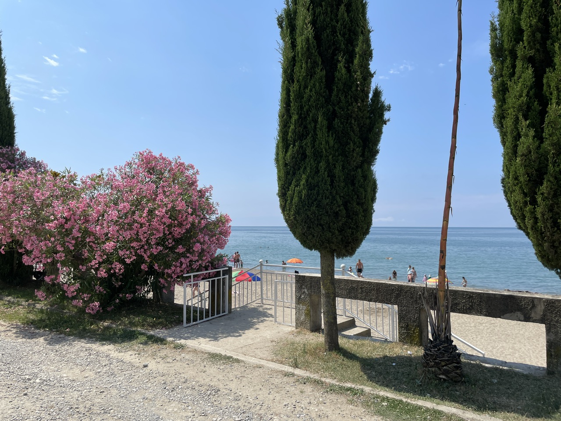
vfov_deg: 53.1
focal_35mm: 26
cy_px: 210
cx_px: 280
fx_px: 421
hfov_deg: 67.3
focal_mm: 4.2
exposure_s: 1/5291
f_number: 1.6
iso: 32
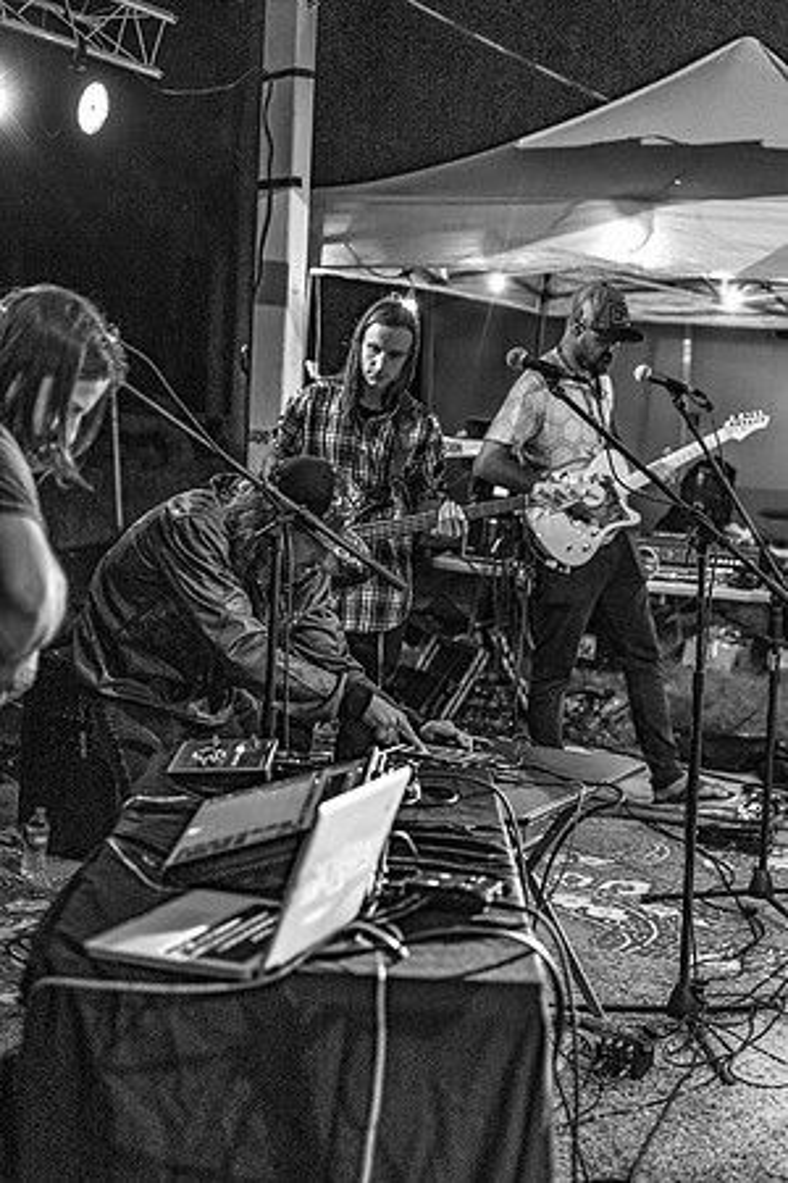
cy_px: 592
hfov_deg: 25.1
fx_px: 1773
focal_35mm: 54
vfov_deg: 36.9
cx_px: 394
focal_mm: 54
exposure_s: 1/200
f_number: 2.8
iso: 3200
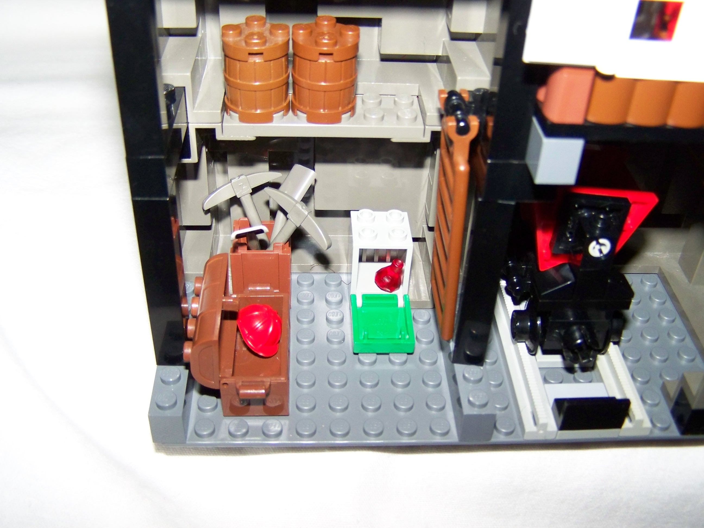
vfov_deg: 37.7
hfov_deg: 49.0
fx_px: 773
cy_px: 264
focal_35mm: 38
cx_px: 352
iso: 200
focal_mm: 6.3
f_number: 2.8
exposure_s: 1/30
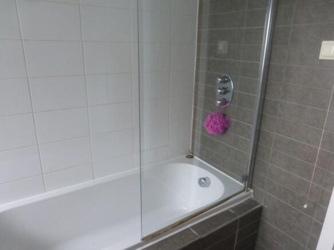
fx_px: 241
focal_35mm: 25
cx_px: 167
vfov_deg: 54.9
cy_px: 125
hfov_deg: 69.4
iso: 400
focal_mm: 4.3
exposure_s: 1/30
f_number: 3.3
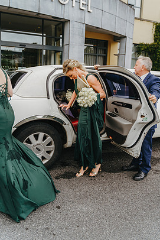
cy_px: 109
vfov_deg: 60.2
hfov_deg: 42.4
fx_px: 206
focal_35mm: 31
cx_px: 82
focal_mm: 28
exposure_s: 1/320
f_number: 2.8
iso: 125
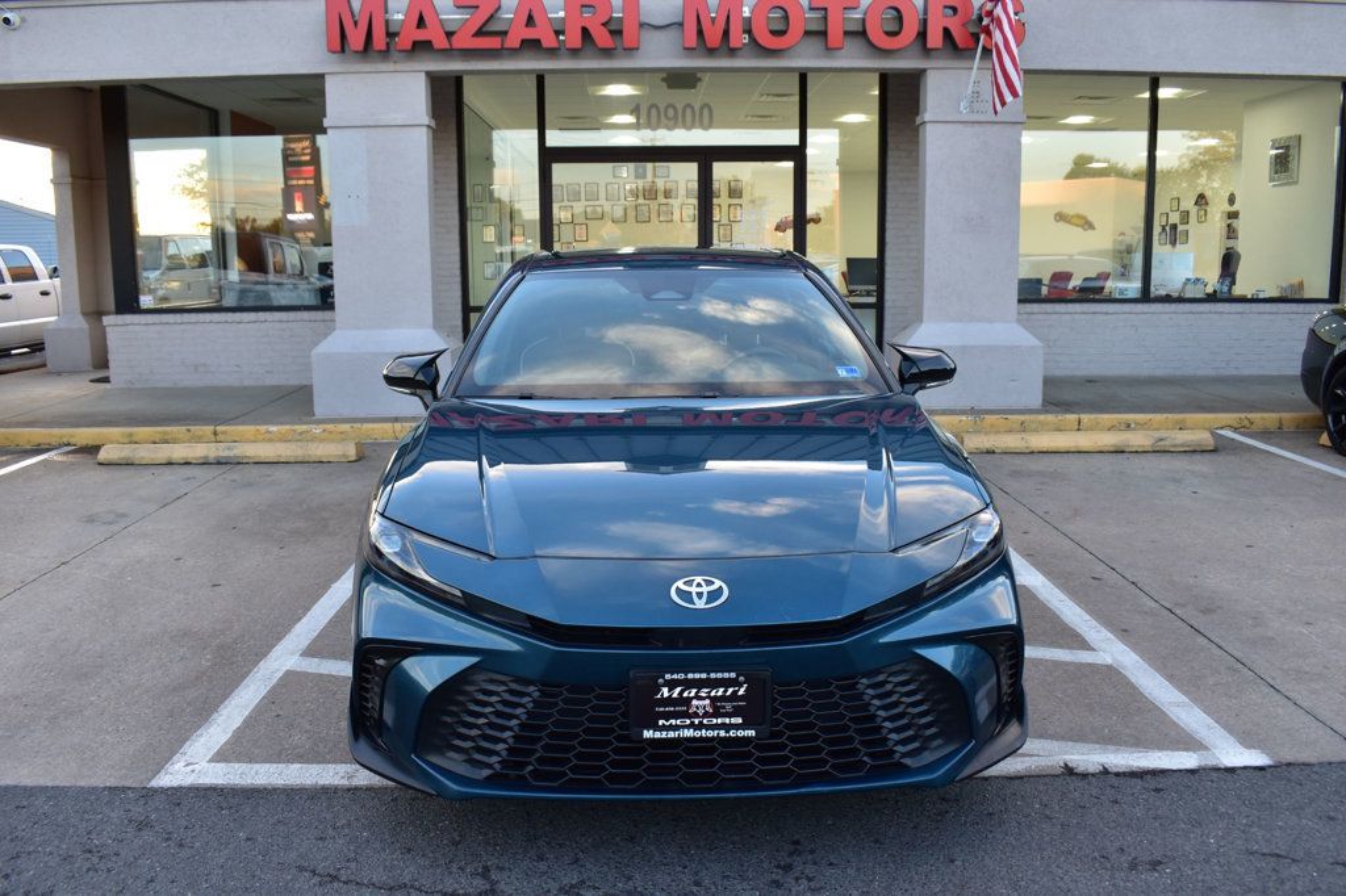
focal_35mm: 30
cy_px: 448
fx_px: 1121
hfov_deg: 61.9
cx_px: 673
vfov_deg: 43.6
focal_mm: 20
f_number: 7.1
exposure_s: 1/40
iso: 400
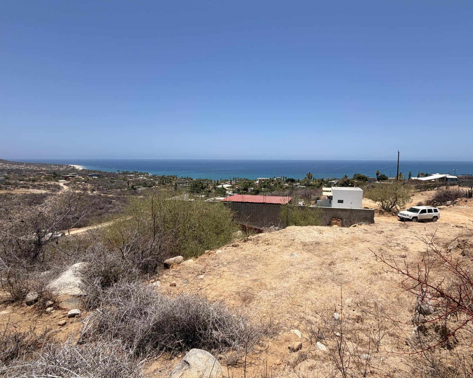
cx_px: 273
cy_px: 200
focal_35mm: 16
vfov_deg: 80.3
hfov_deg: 92.4
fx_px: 224
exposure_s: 1/1368
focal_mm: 2.22
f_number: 2.2
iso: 20
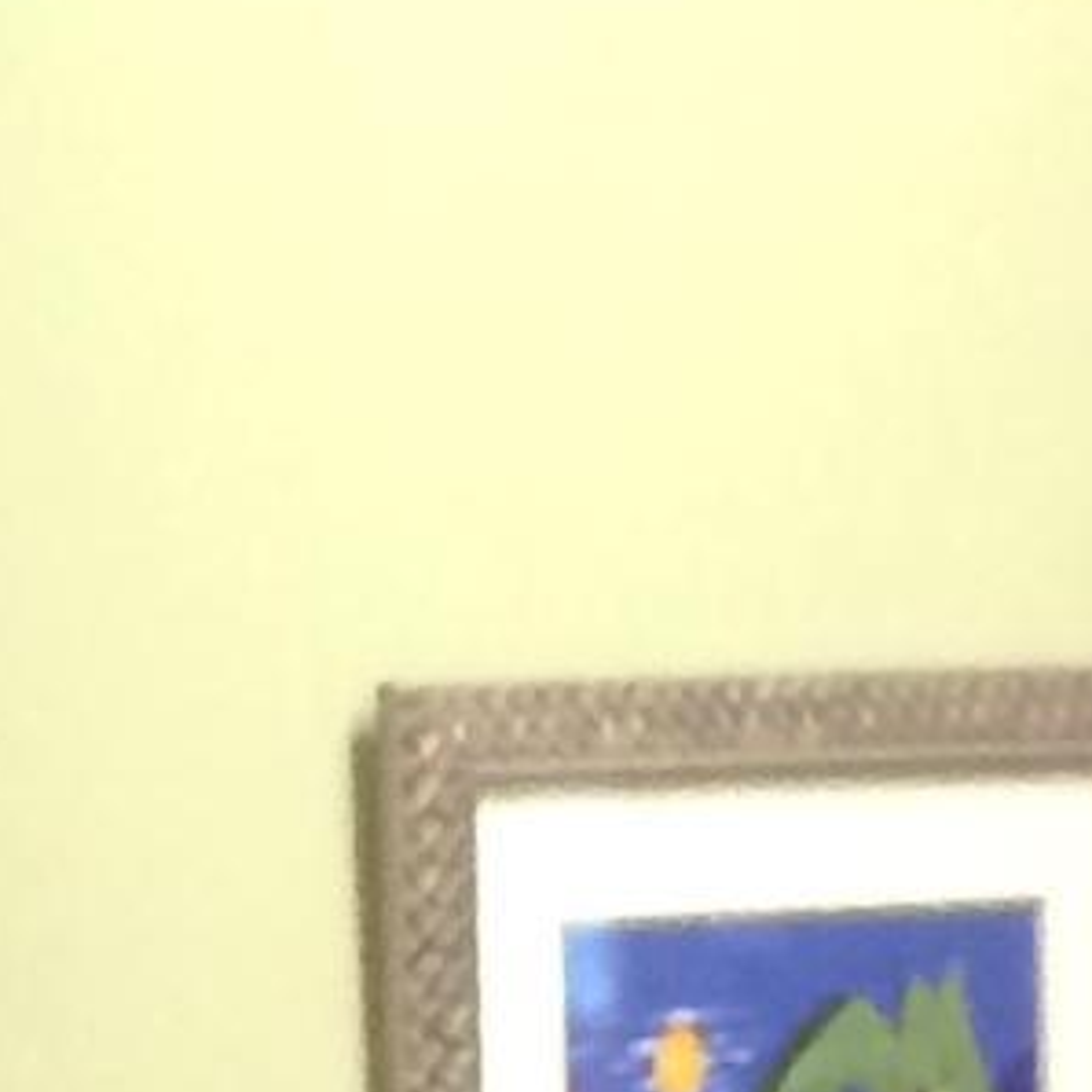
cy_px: 2488
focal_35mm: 258
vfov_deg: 6.5
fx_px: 9208
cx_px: -1151
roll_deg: +1.1
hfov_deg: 6.6
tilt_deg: -8.6
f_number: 2.2
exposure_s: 1/30
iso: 160
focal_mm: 4.15
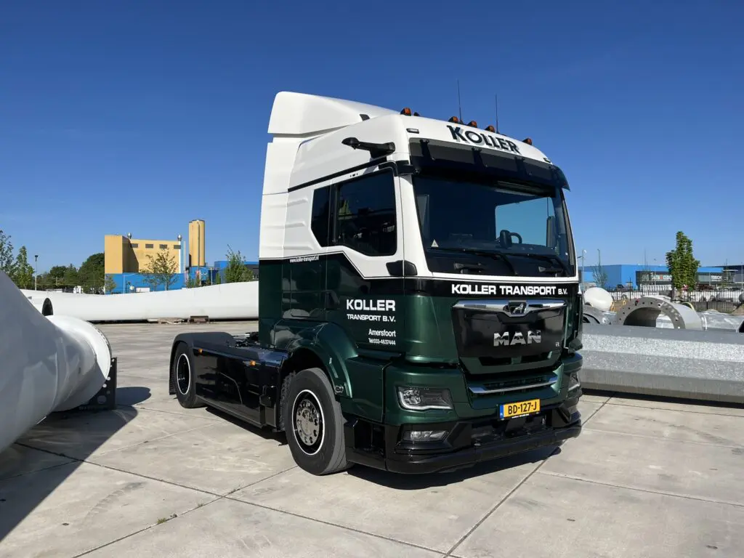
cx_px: 372
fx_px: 559
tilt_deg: +1.3
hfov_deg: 67.3
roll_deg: +0.3
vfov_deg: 53.1
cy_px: 279
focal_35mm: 26
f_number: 1.6
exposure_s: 1/5319
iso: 50
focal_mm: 5.1
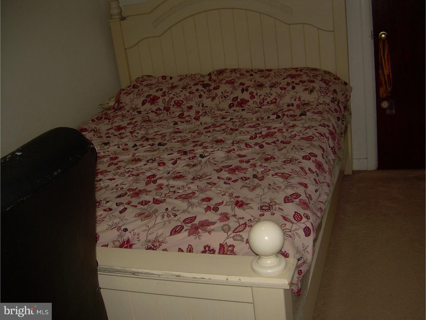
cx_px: 213
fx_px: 468
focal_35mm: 38
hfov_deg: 49.0
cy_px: 160
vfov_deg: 37.7
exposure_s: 1/60
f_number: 2.8
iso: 50
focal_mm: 6.3
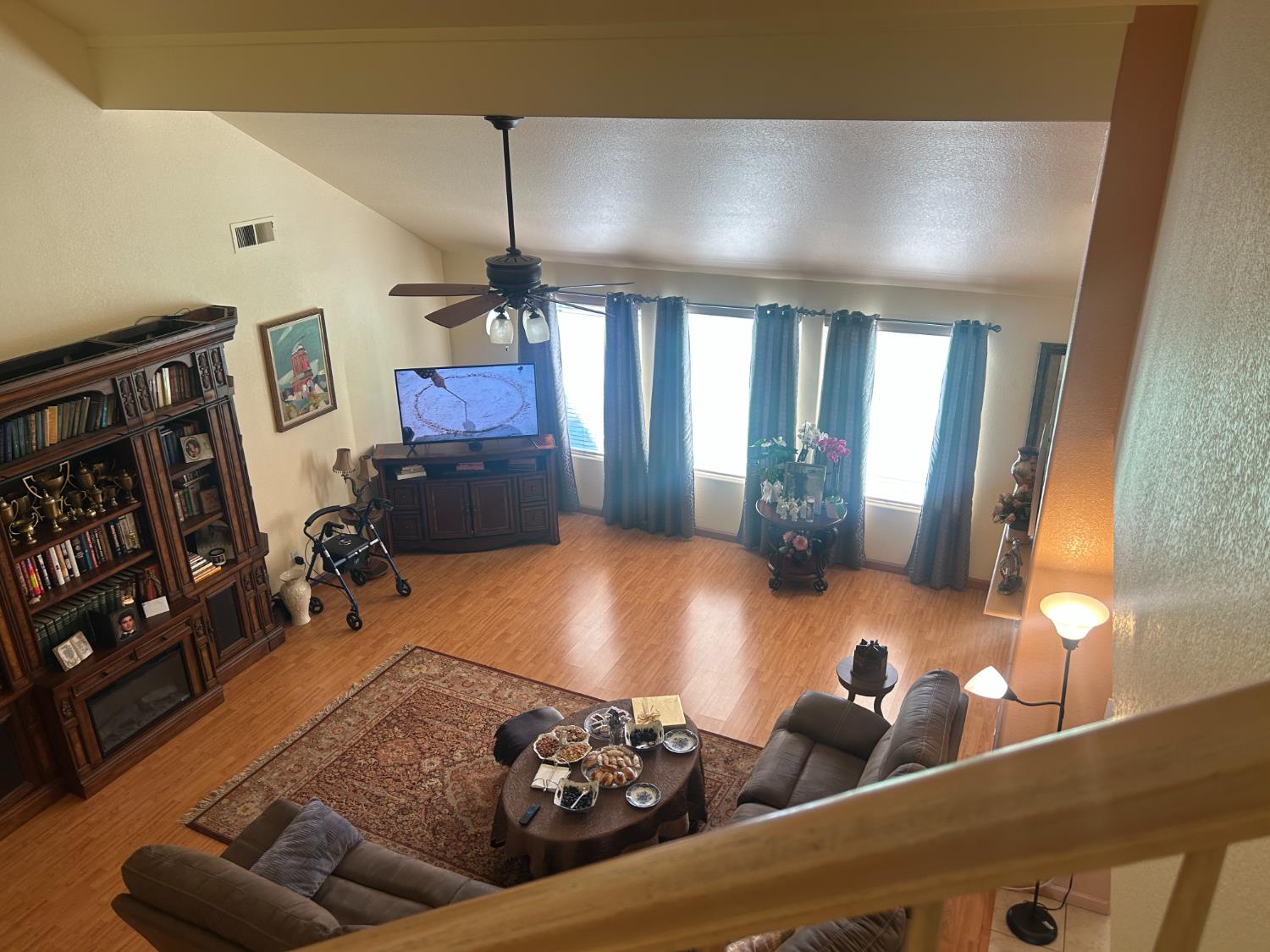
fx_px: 954
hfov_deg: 67.3
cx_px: 635
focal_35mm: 26
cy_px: 476
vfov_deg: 53.1
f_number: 1.5
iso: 80
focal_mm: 5.7
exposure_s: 1/120
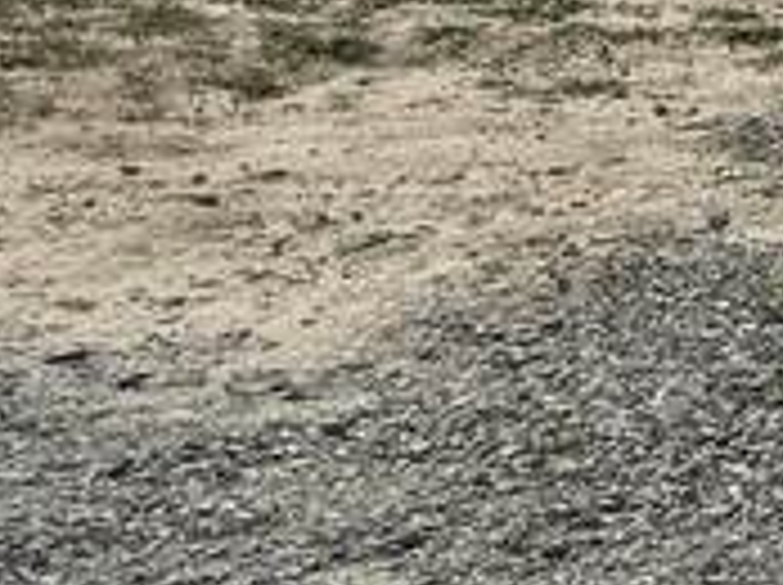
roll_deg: -0.9
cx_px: 2493
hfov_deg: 8.8
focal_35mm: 177
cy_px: -608
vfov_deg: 8.0
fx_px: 3998
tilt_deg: +3.3
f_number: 1.78
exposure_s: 1/10309
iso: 80
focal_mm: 6.76
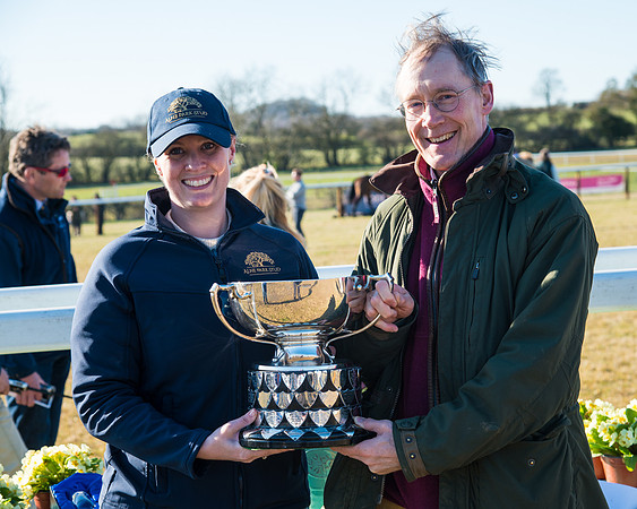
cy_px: 254
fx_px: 1488
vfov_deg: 19.4
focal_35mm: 79
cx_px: 355
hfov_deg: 24.2
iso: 125
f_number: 5
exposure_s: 1/250
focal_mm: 70
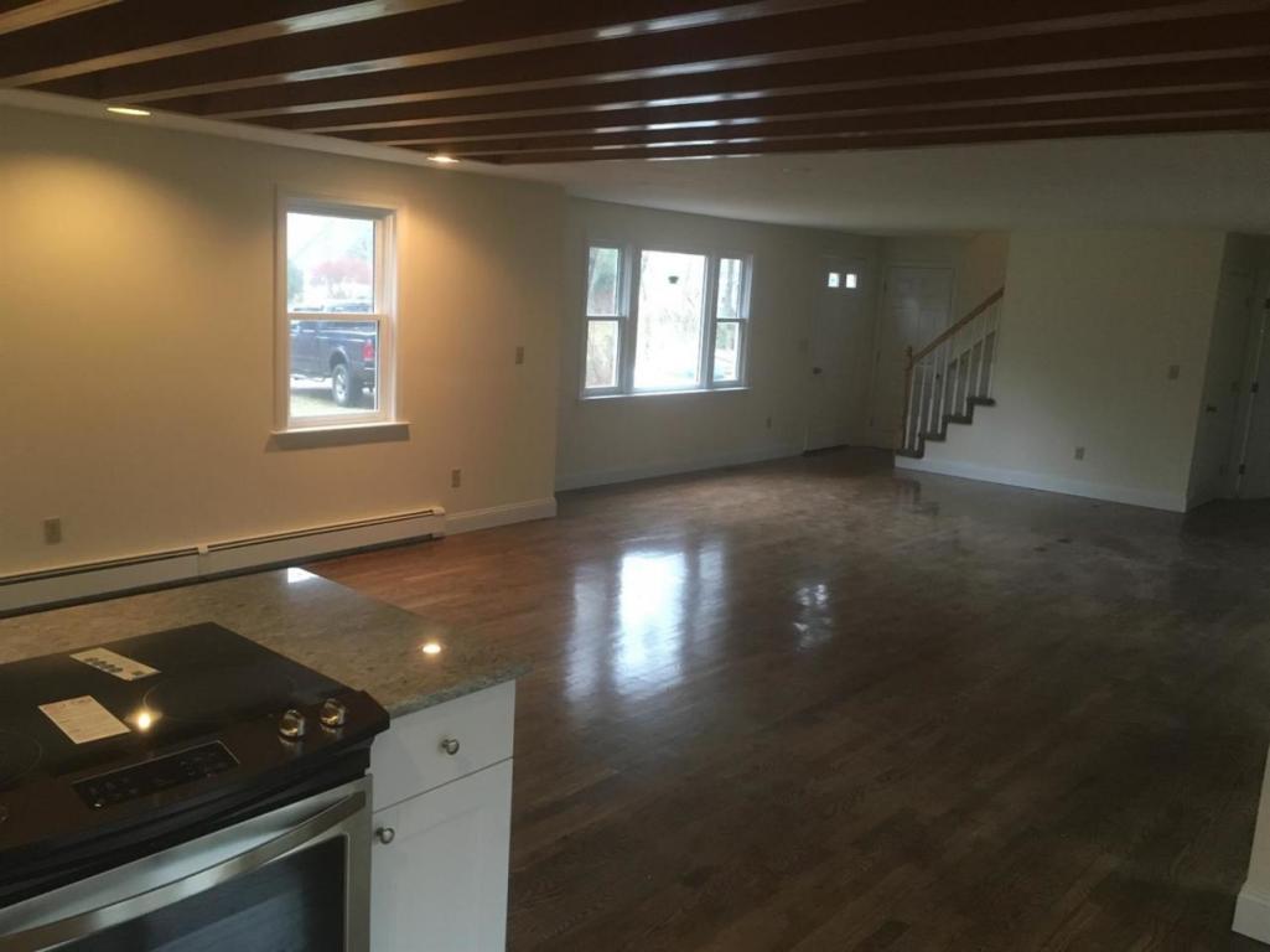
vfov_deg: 48.2
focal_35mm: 29
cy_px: 476
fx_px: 1064
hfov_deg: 61.7
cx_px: 635
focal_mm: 4.15
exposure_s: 1/30
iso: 160
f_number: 2.2
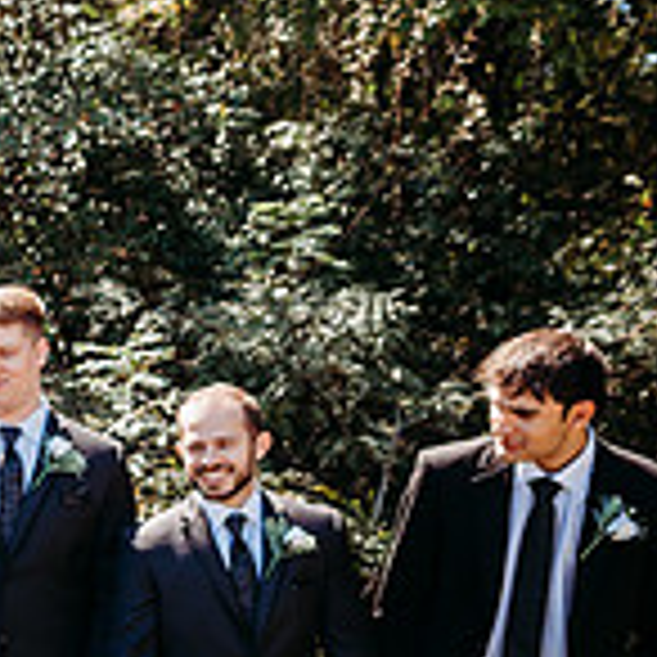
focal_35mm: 81
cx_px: -477
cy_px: 488
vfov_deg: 21.2
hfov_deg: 17.8
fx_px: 1739
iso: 100
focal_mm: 24
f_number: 2.8
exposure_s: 1/400
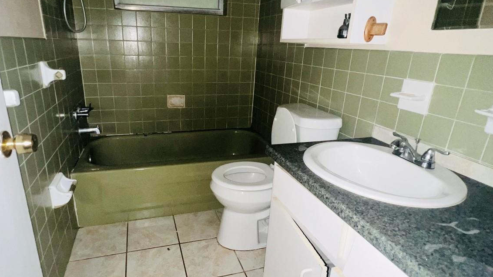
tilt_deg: -18.7
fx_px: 261
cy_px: 136
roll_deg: -1.4
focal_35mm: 20
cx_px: 219
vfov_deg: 55.9
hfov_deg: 86.3
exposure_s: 1/28
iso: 125
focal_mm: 1.57
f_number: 1.8
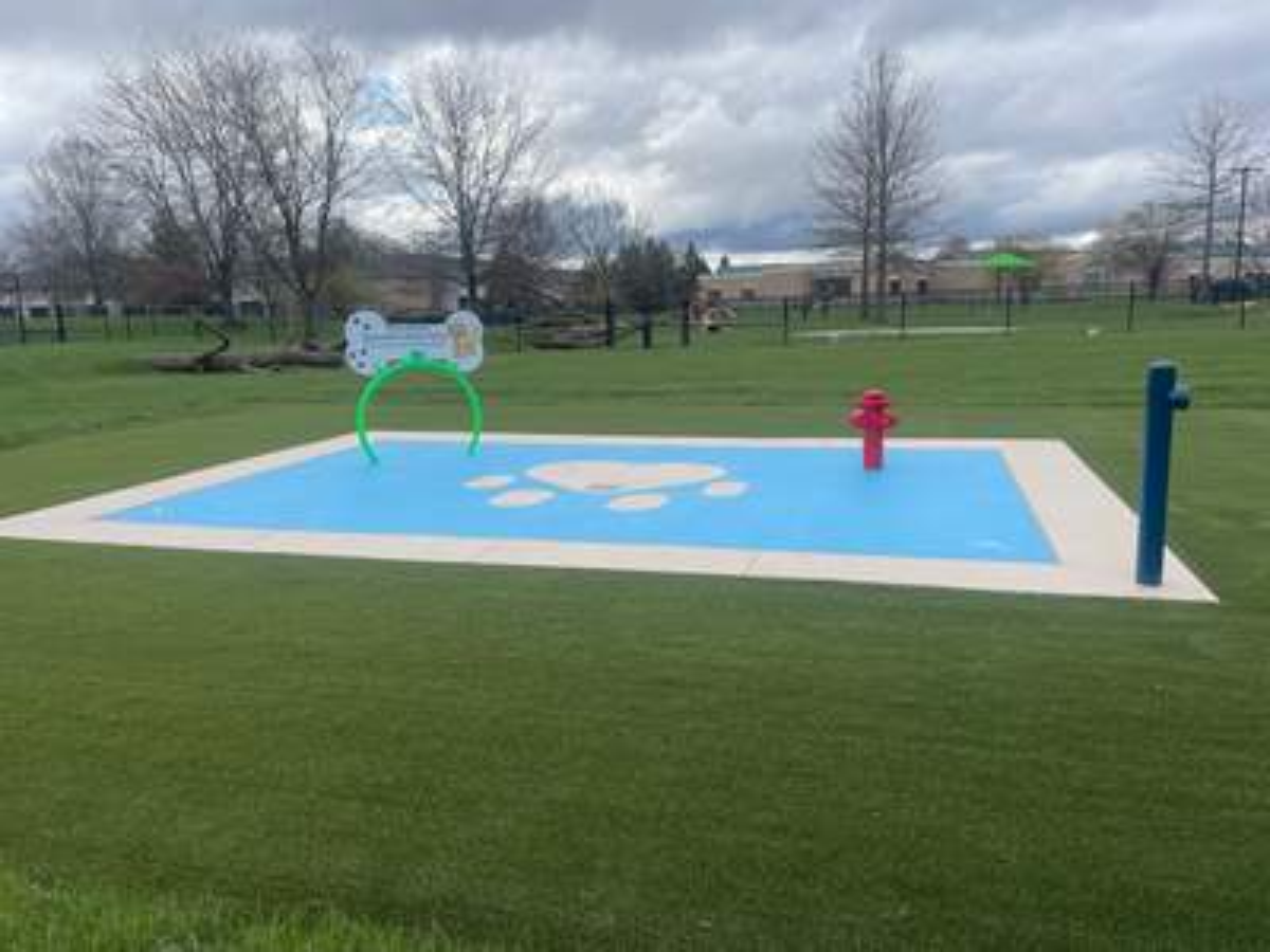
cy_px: 476
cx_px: 635
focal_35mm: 26
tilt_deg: -10.5
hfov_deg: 67.3
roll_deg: +2.4
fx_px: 954
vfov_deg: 53.1
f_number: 1.6
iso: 32
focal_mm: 4.2
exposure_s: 1/2353
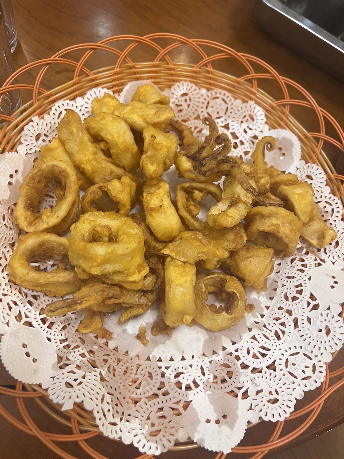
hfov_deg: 53.1
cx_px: 172
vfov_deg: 67.3
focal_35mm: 26
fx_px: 345
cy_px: 230
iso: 64
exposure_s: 1/50
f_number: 1.5
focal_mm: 5.7
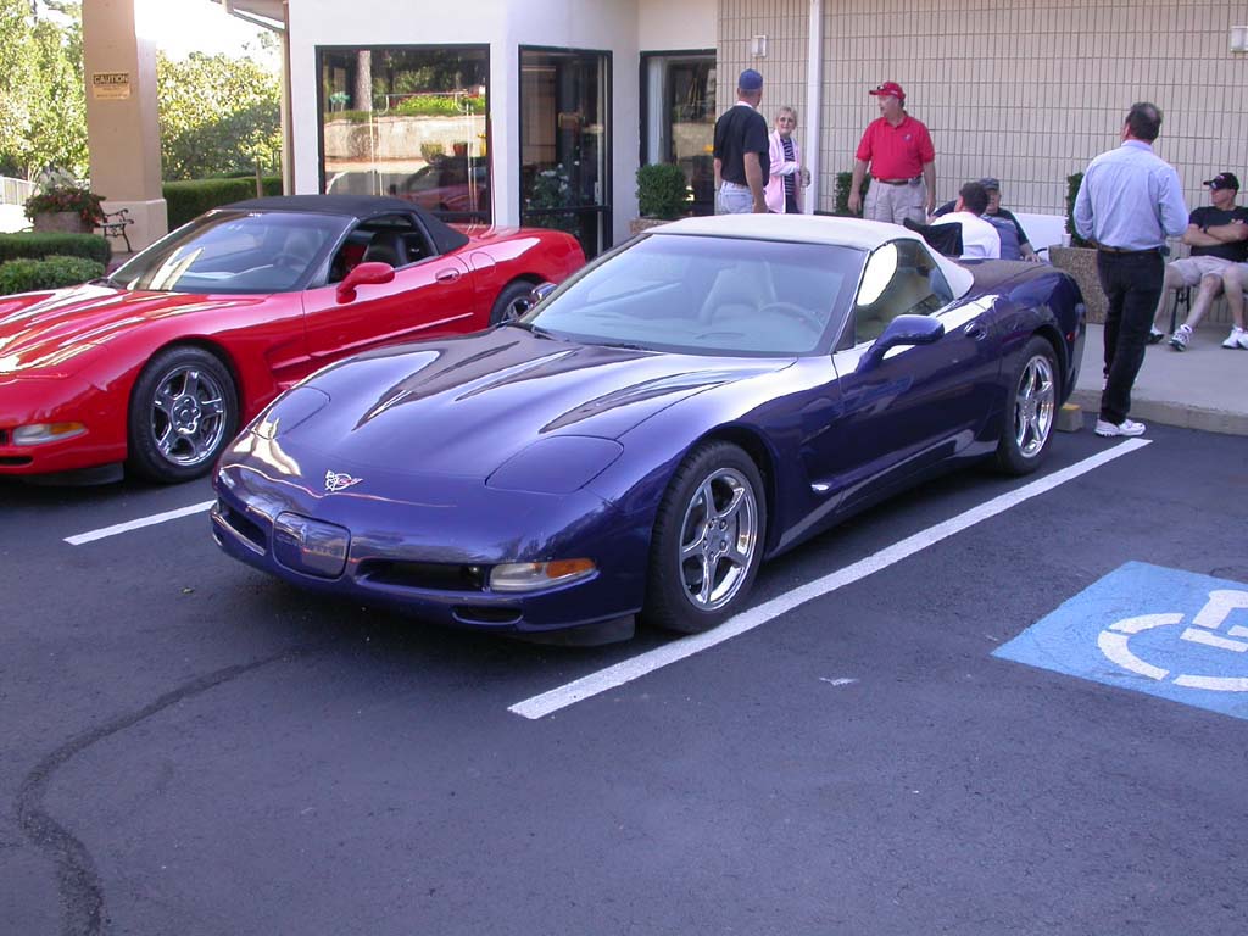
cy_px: 468
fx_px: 1370
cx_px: 624
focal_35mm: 38
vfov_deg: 37.7
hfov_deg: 49.0
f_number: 3.7
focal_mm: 7.85
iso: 100
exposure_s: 1/74
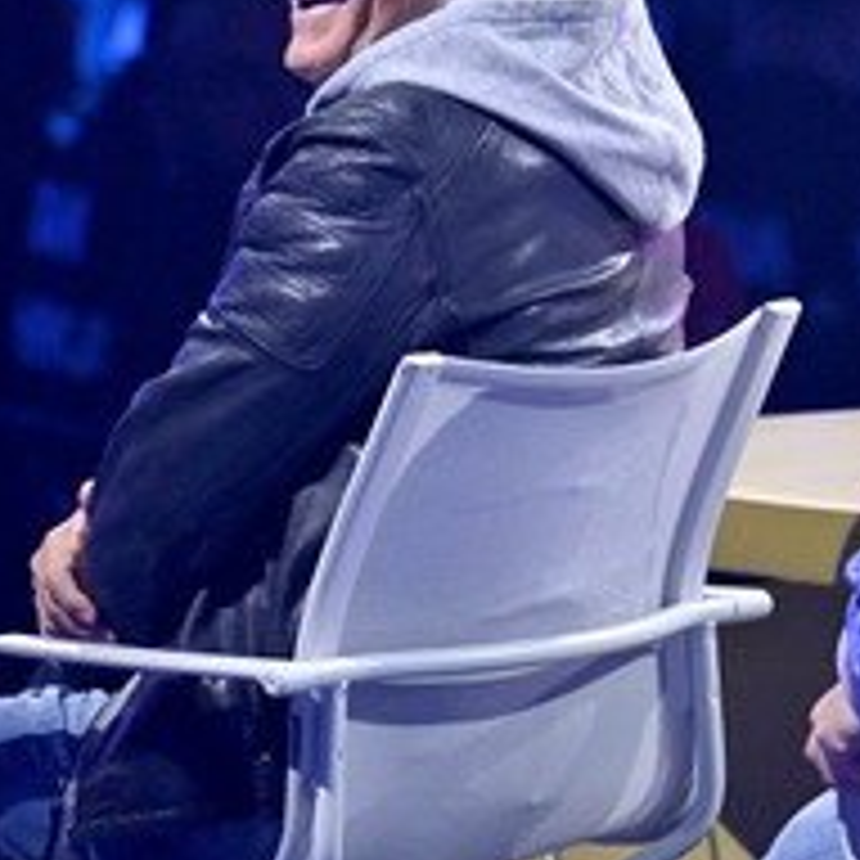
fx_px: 22571
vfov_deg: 2.2
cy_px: 216
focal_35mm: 803
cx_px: 610
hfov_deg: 2.2
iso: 5000
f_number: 5
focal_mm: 400
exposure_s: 1/640
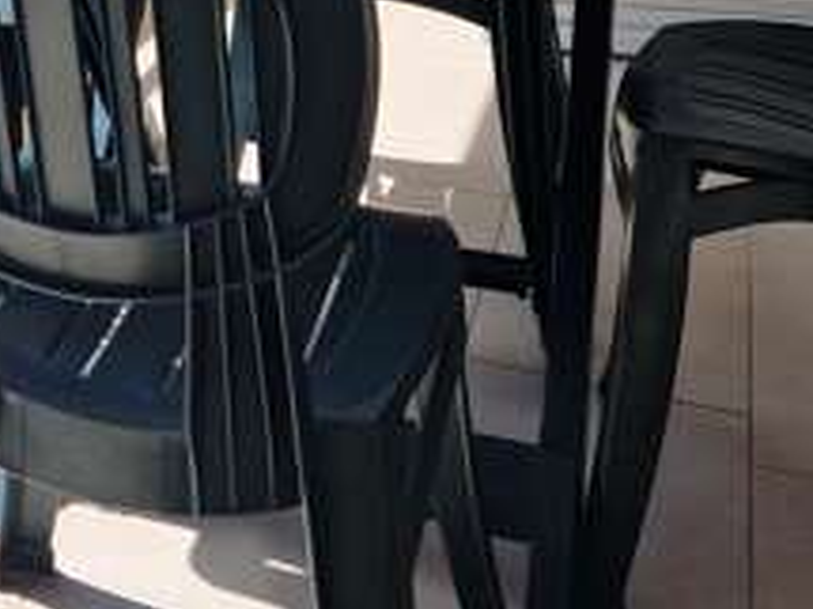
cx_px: -130
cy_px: -352
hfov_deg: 24.5
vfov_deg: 17.7
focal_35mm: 73
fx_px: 1714
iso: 50
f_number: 1.8
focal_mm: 5.4
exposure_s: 1/1652
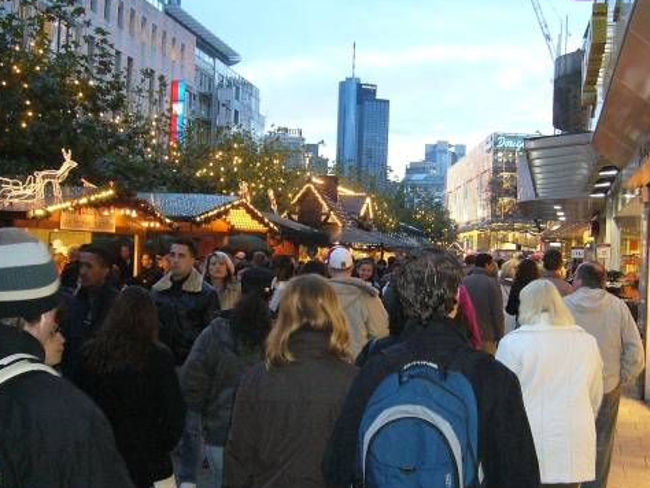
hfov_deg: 41.8
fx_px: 845
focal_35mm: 45
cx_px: 402
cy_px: 249
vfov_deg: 32.2
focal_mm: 5.8
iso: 320
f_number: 2.8
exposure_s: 1/60
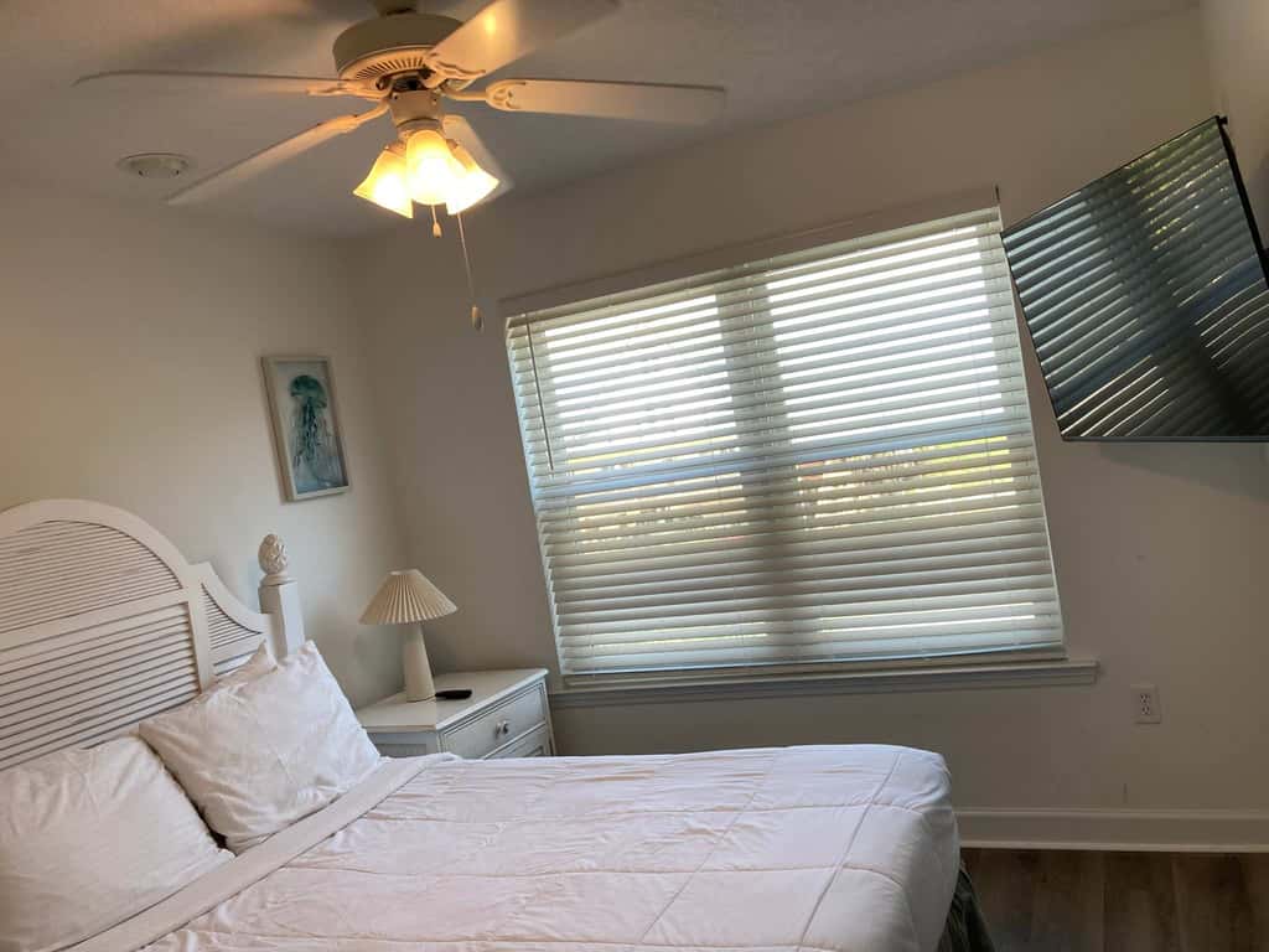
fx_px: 1026
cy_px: 476
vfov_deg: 49.7
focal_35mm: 28
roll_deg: +10.6
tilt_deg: -2.0
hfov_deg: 63.4
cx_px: 634
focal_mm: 3.99
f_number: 1.8
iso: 32
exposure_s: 1/120
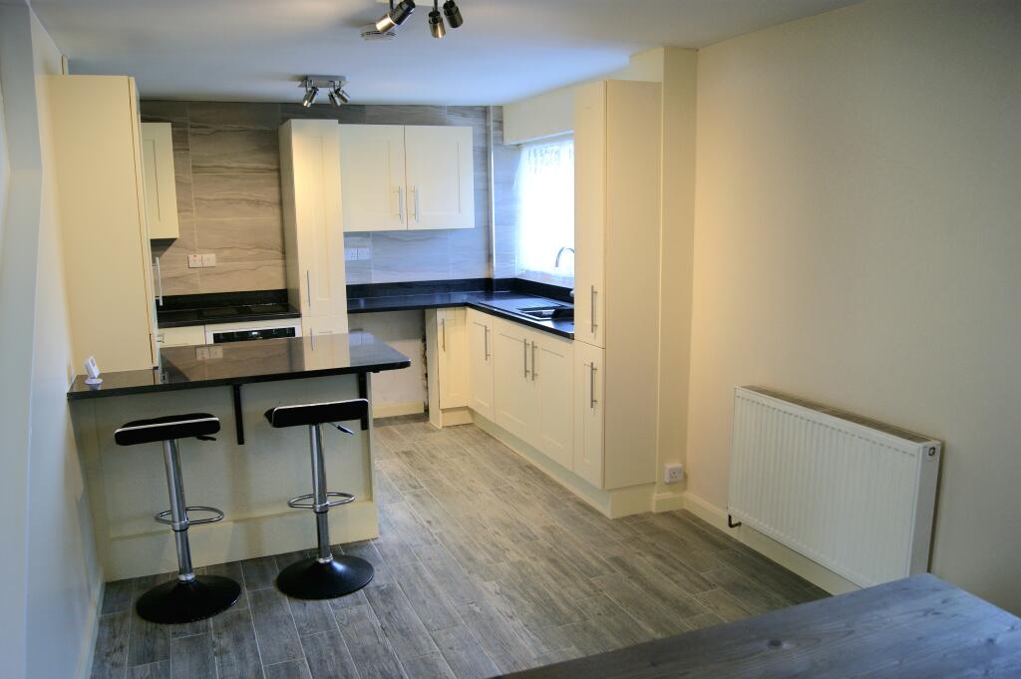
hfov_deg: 67.4
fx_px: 765
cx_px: 510
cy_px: 340
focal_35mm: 27
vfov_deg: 47.9
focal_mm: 18
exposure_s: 1/40
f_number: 4.5
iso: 100
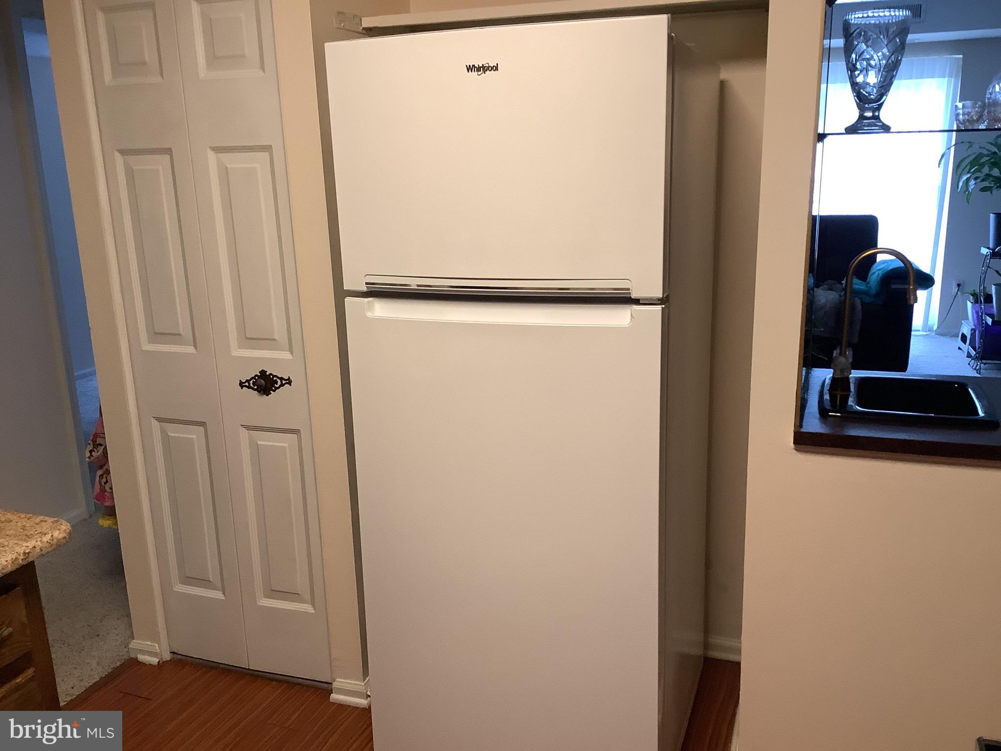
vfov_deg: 45.4
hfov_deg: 58.4
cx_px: 500
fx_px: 896
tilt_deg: -15.8
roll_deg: +2.3
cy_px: 376
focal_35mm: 31
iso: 160
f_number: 2.4
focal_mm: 3.3
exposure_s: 1/60
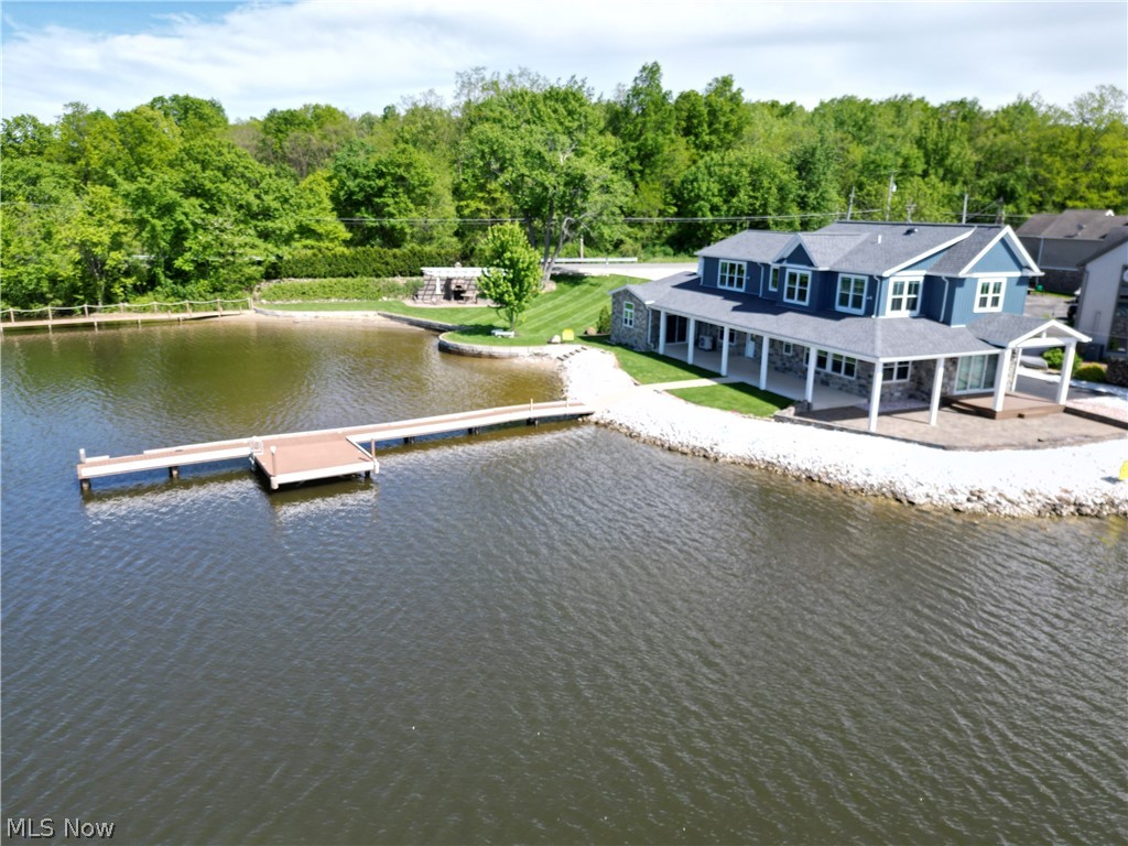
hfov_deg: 71.6
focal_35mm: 24
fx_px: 782
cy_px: 423
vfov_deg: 56.8
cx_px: 564
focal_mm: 6.72
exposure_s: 1/1600
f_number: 1.7
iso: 100
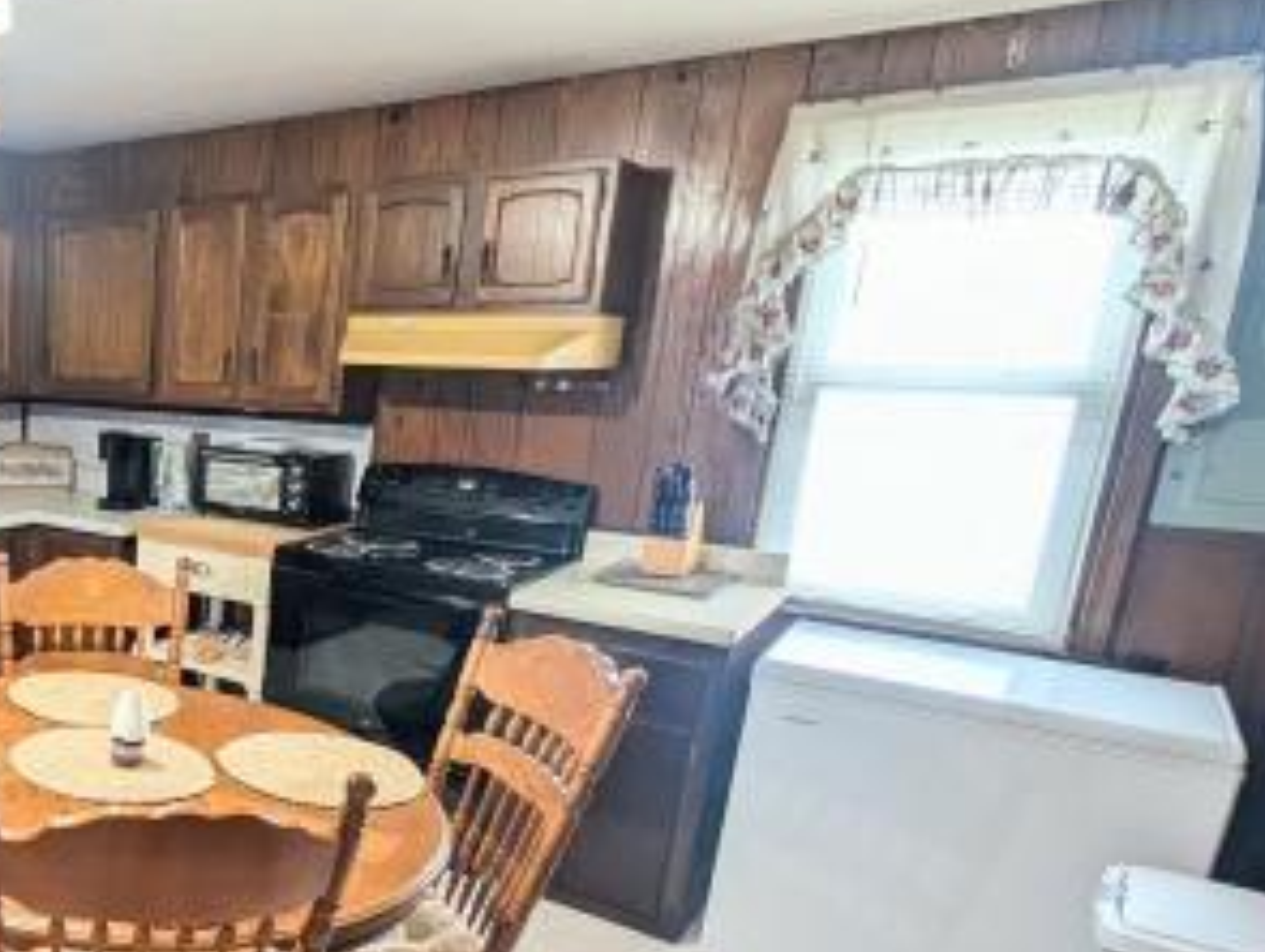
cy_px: 596
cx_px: -13
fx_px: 988
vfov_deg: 50.9
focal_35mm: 27
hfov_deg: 51.5
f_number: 1.7
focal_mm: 2.02
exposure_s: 1/35
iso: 49
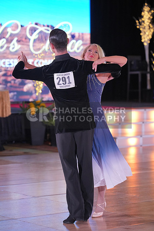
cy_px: 116
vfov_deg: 14.8
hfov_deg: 9.9
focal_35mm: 139
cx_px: 77
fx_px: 891
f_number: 4
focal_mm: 139
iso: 2000
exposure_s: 1/400
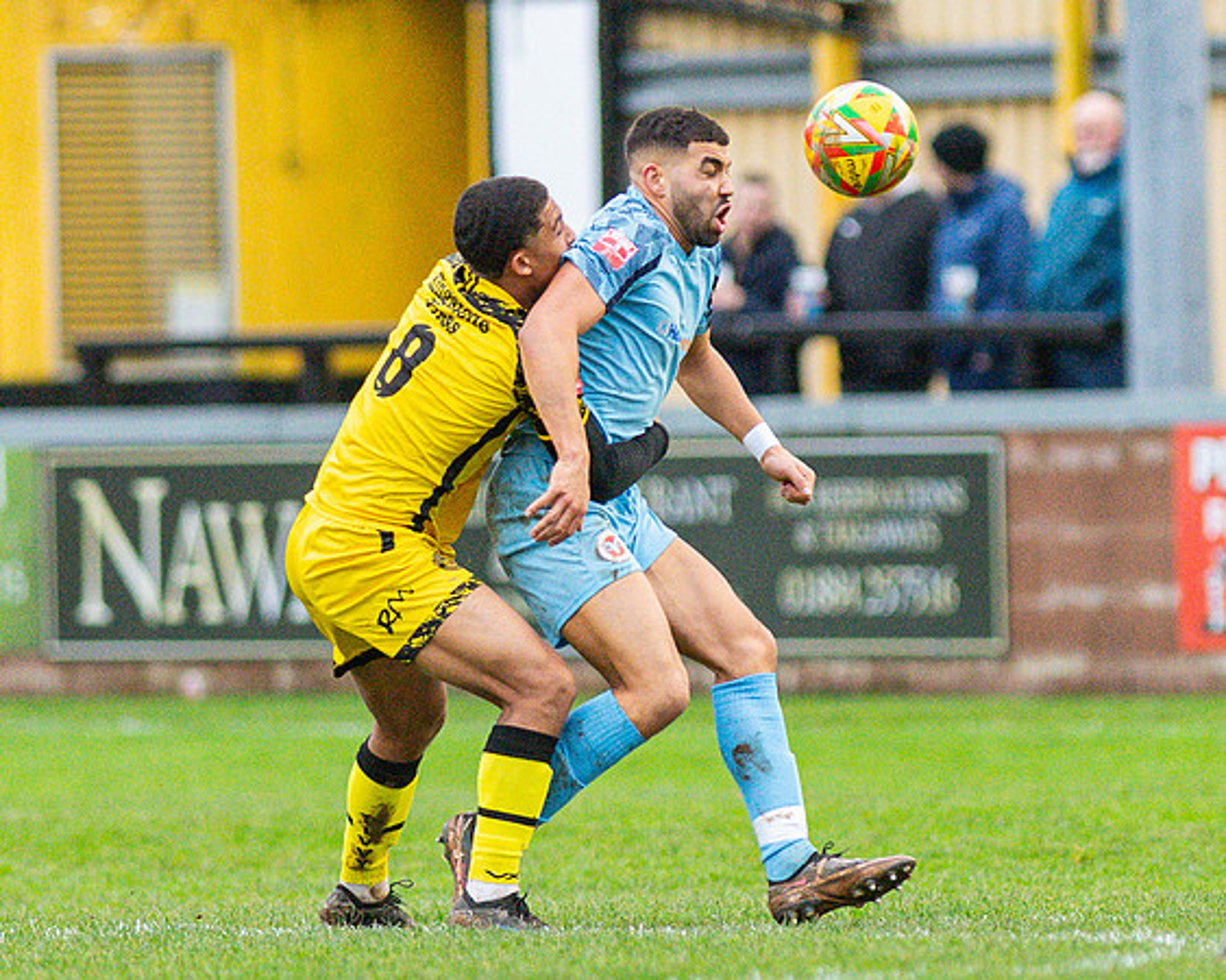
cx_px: 722
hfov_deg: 2.2
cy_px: 486
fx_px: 31914
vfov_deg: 1.8
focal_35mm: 880
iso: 4000
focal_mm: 300
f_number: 2.8
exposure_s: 1/2000
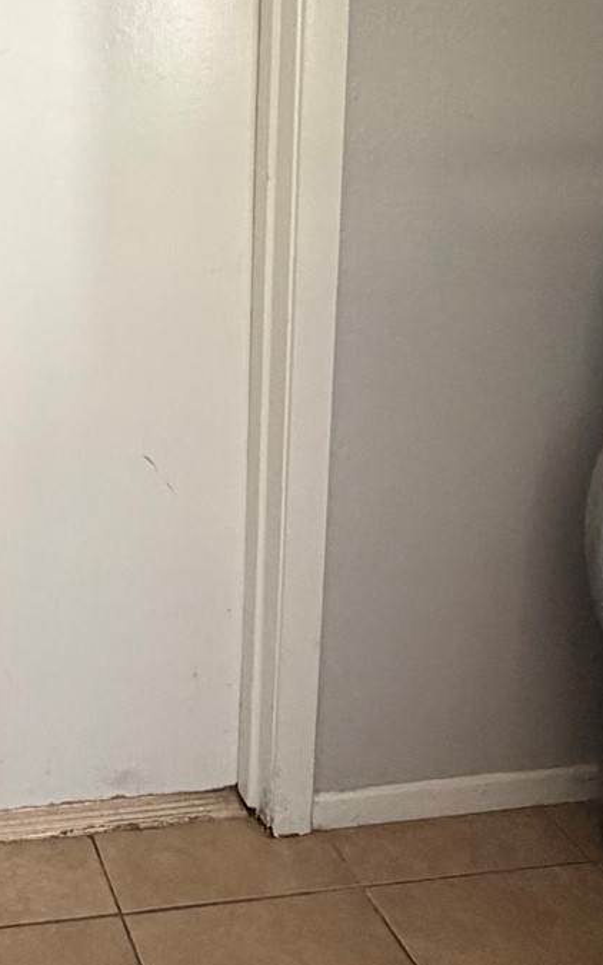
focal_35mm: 45
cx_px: -50
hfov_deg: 26.5
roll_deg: +2.2
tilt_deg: -12.5
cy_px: 289
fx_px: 1183
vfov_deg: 43.5
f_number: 2.2
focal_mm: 2.22
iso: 500
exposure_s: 1/60
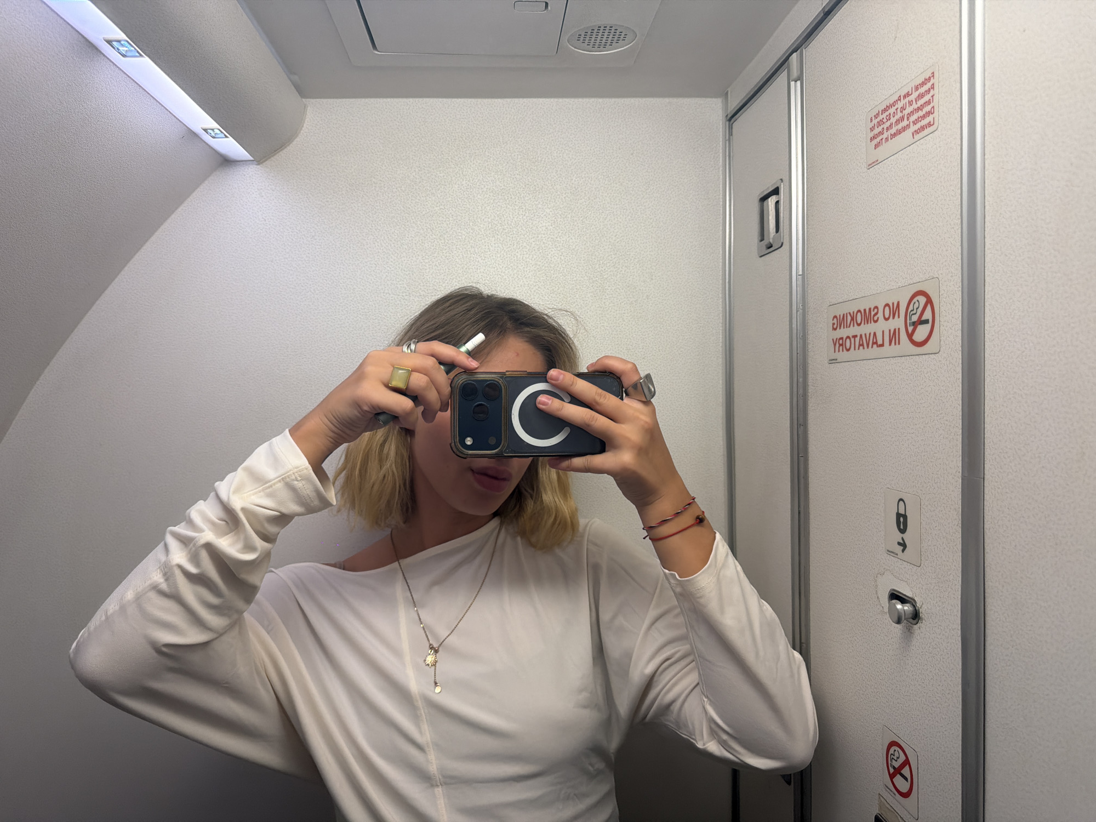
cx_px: 548
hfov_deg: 71.6
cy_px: 411
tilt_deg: +1.1
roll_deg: +2.2
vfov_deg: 56.8
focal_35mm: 24
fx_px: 760
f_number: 1.78
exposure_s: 1/201
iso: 200
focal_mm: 6.76
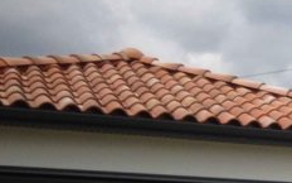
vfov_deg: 10.2
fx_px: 979
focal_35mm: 123
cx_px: 444
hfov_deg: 15.6
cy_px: 305
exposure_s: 1/1783
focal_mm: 4.28
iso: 50
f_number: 2.4
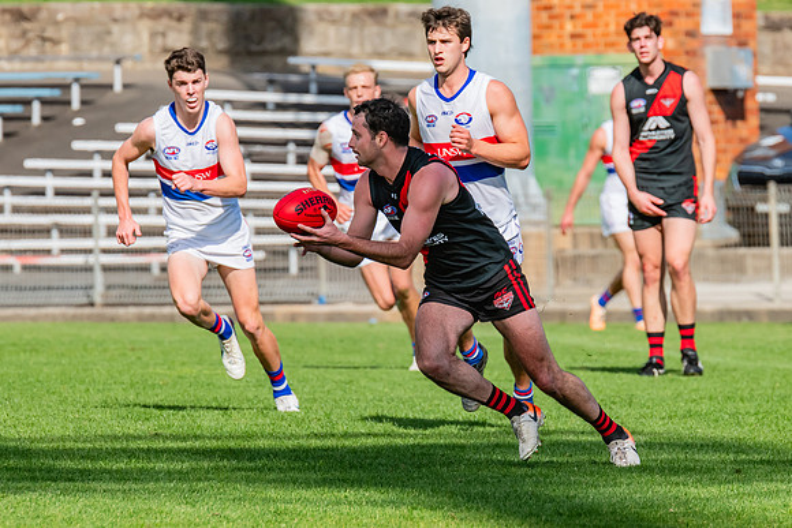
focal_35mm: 571
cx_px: 451
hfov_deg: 3.6
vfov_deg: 2.4
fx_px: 12563
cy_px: 252
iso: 800
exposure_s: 1/1600
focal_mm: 420
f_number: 10
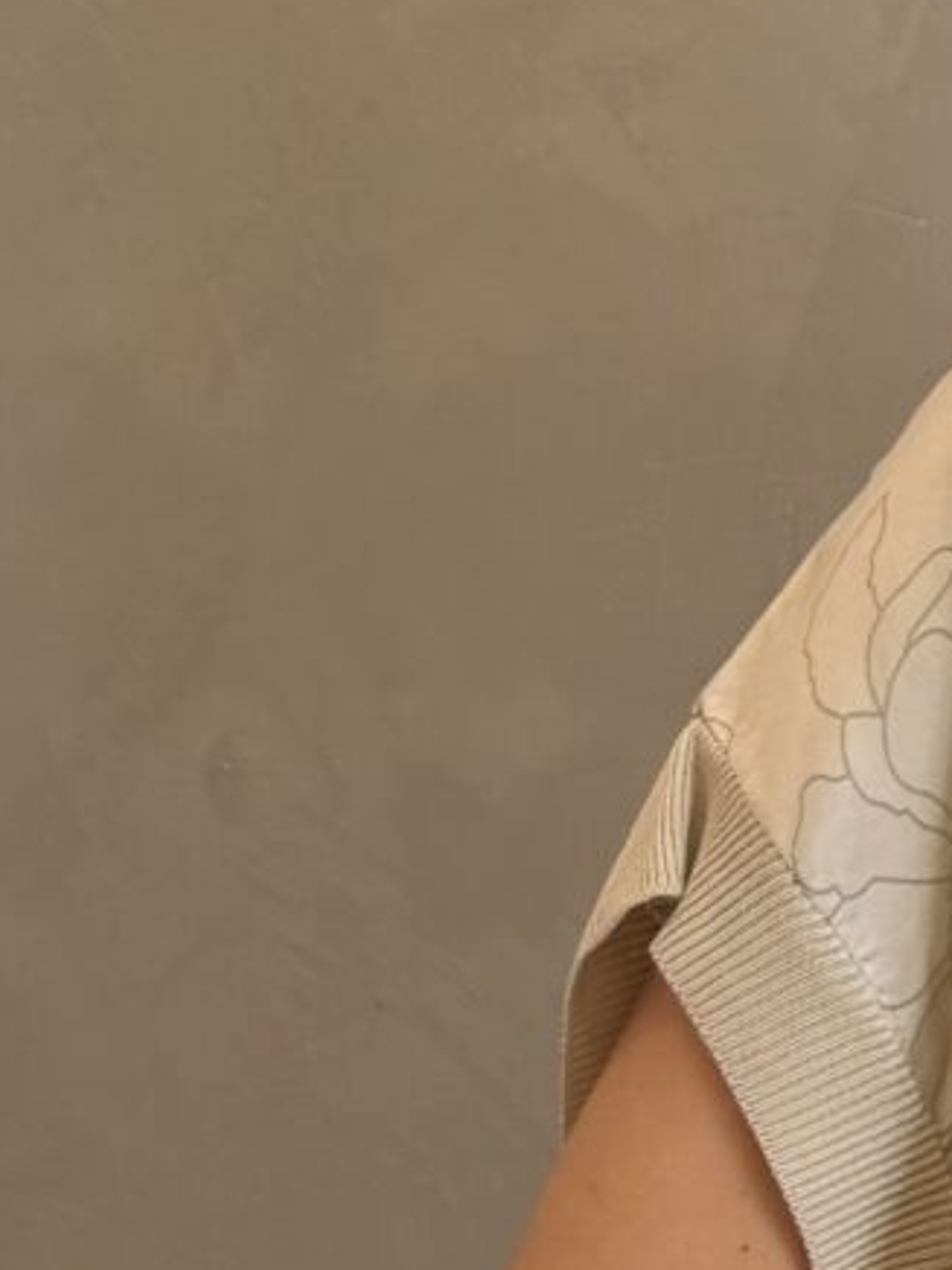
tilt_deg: -20.7
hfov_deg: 9.7
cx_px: 2018
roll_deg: +0.9
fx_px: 5170
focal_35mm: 141
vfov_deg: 13.3
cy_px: 1823
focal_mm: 6.76
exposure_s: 1/121
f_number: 1.78
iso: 100
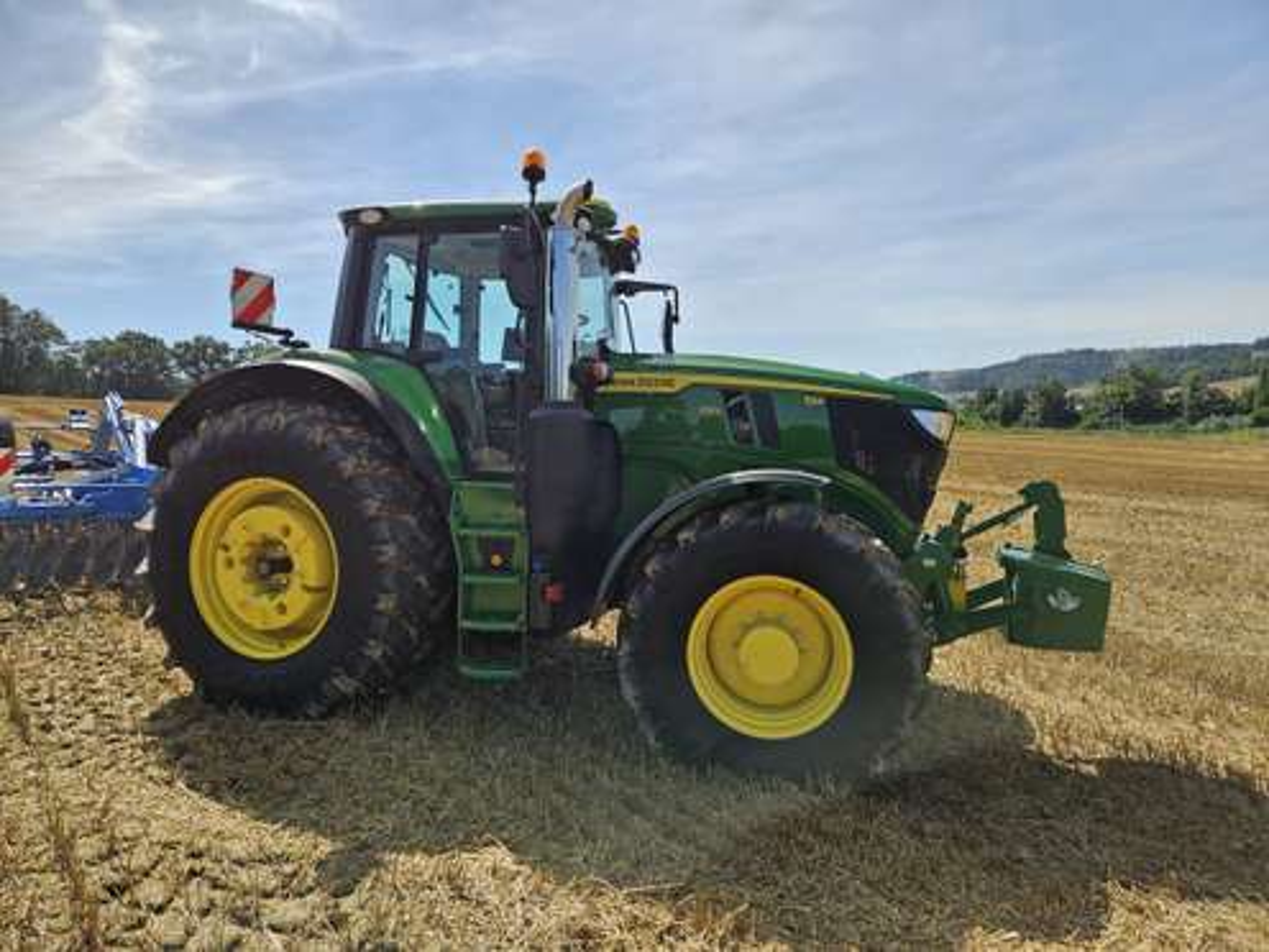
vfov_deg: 58.9
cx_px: 634
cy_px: 476
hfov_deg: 73.9
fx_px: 843
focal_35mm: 23
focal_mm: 5.4
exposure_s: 1/1422
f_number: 1.8
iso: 25
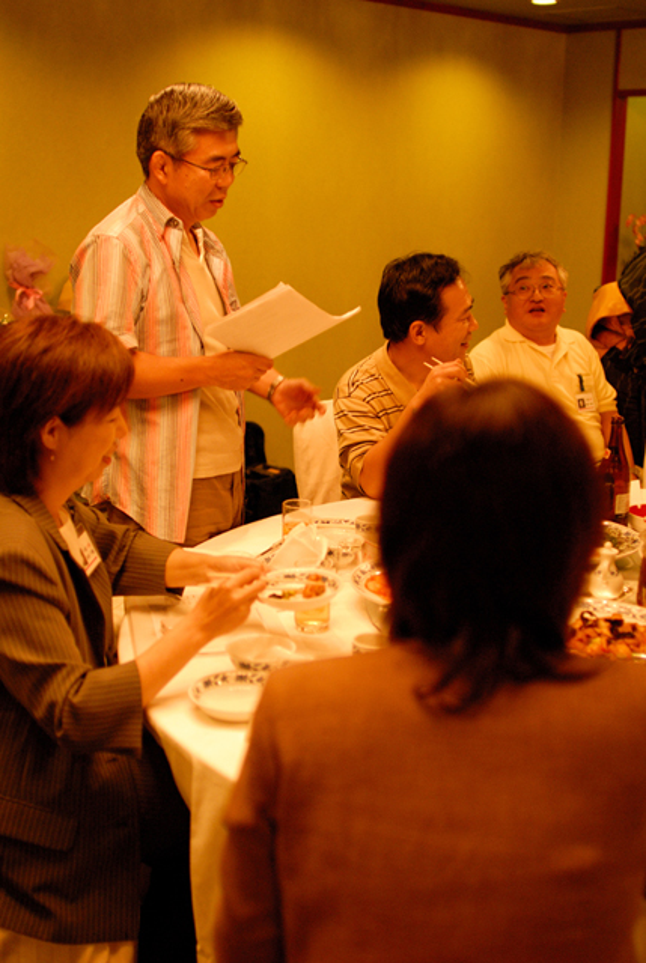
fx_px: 1126
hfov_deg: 32.0
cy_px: 482
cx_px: 323
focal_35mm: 42
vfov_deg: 46.3
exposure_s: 1/90
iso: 800
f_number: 2
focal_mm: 28
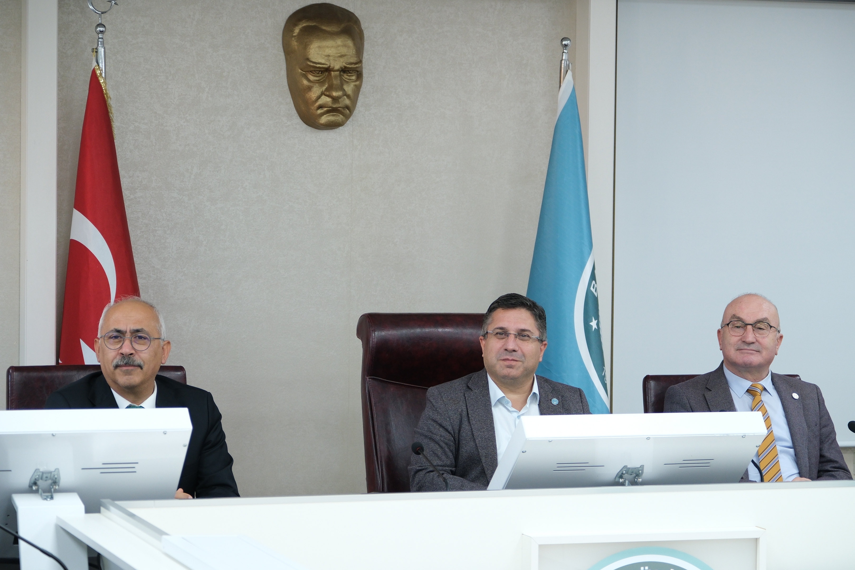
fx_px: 2399
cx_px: 428
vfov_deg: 13.6
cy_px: 285
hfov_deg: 20.2
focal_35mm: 101
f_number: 4.5
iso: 1000
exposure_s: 1/90
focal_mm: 67.5
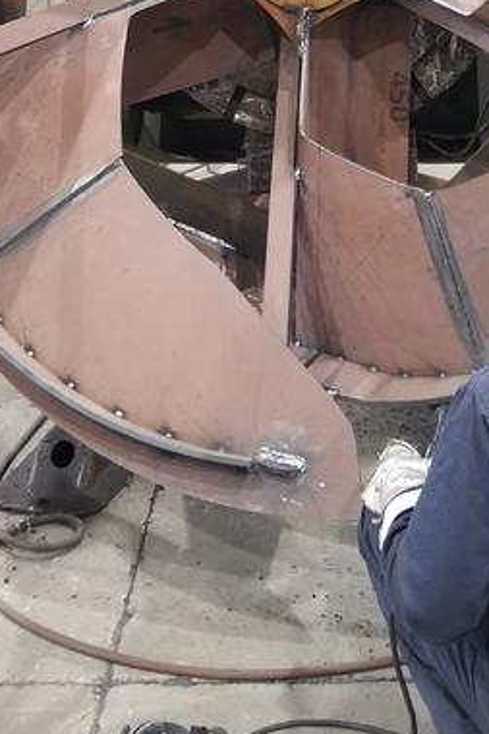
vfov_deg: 32.6
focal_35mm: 57
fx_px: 1162
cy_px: 21
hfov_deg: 23.6
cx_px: 350
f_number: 1.7
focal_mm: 4.25
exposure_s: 1/20
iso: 200
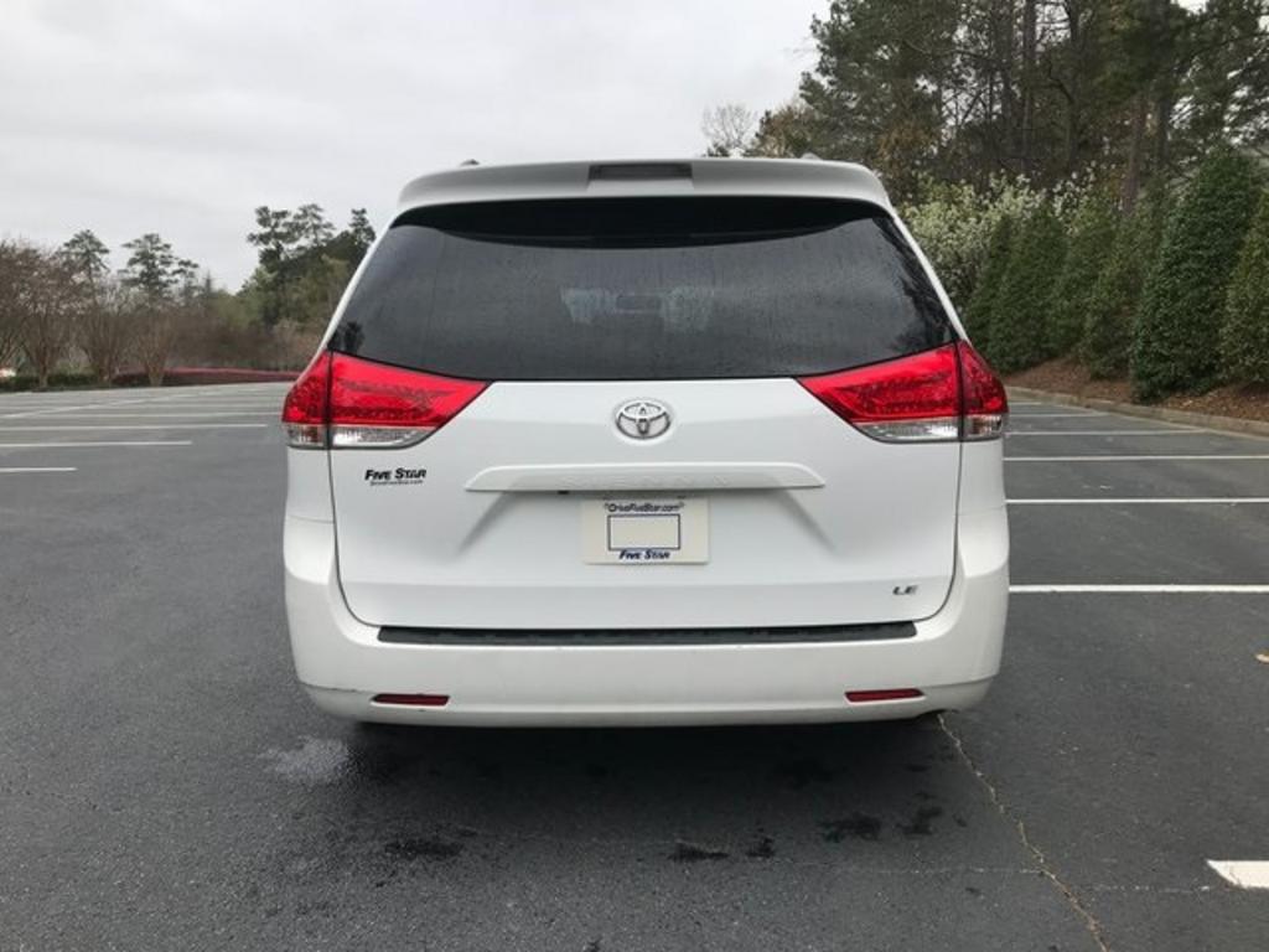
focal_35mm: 28
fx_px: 1026
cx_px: 634
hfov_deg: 63.4
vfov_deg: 49.7
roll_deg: -1.9
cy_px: 476
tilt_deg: -6.4
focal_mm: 3.99
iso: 20
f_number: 1.8
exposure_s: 1/1623
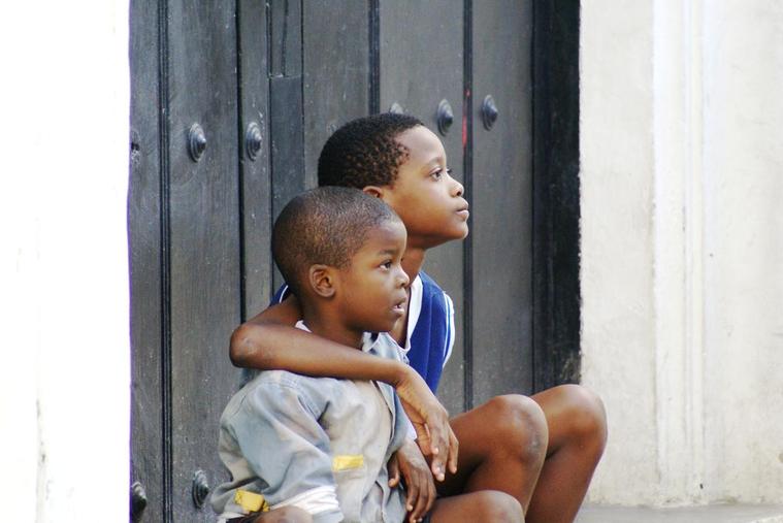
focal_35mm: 375
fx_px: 8161
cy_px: 262
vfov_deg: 3.7
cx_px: 392
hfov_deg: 5.5
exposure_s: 1/160
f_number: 5.6
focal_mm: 250
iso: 400
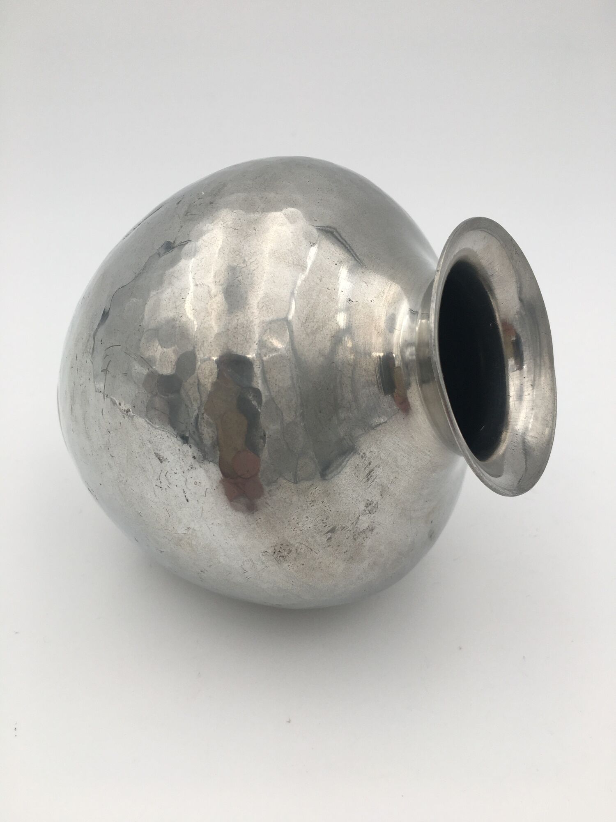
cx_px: 308
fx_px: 688
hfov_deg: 48.2
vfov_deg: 61.7
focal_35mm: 29
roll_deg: -0.2
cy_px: 411
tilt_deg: -30.2
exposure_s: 1/297
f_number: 2.2
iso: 25
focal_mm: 4.15
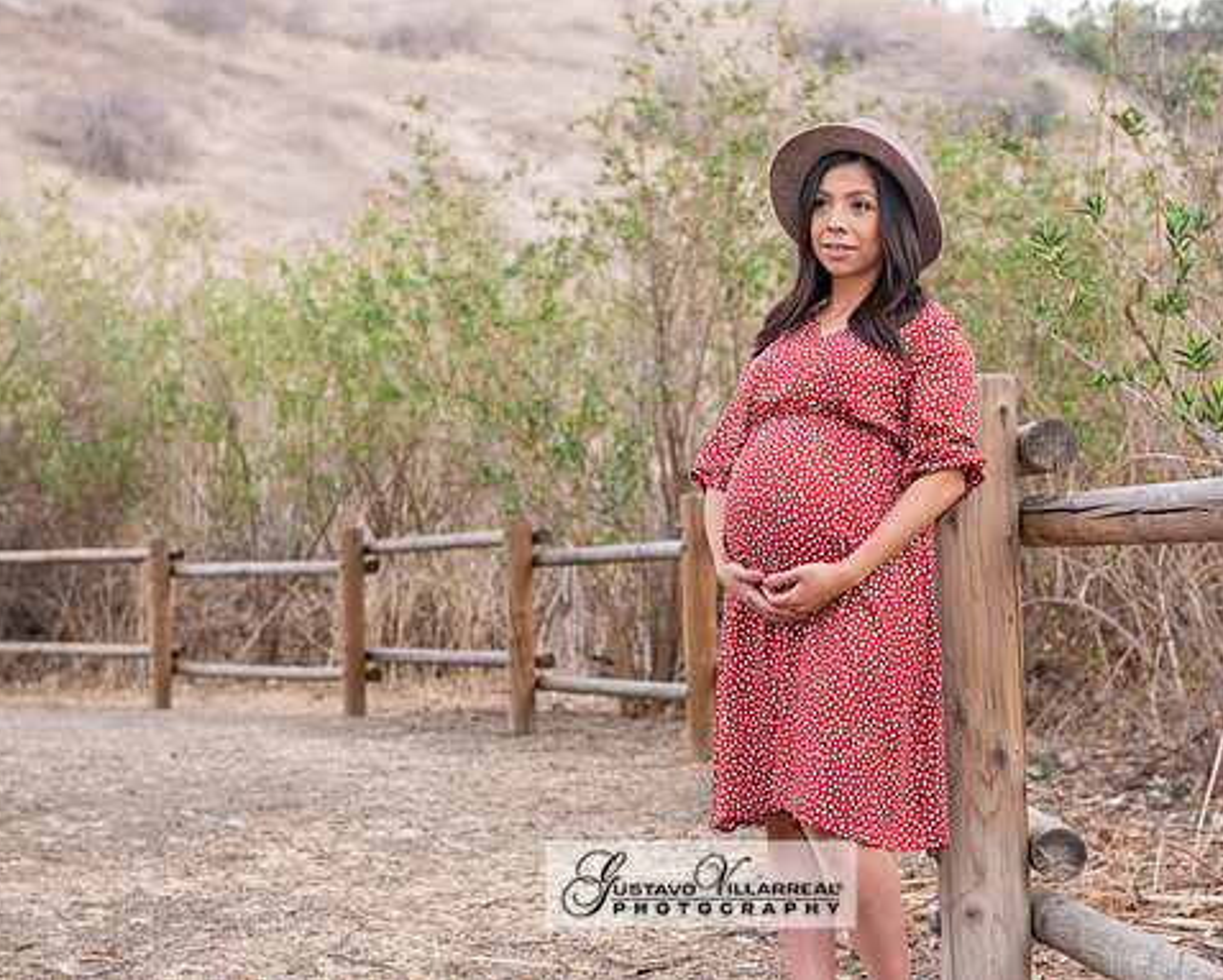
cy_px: 487
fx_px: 2390
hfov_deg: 28.7
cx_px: 701
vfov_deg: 23.2
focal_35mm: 66
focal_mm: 58
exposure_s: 1/125
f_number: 5
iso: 500
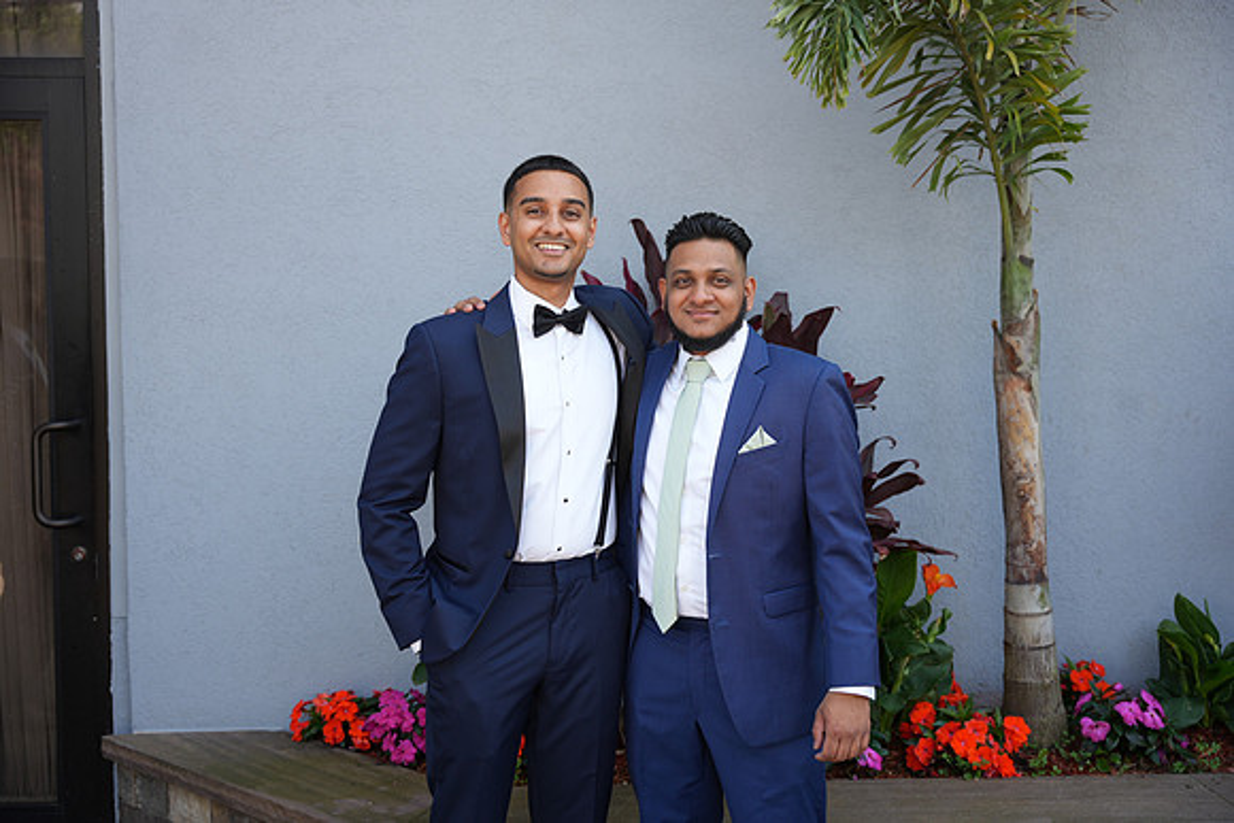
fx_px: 1443
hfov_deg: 46.3
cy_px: 412
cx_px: 617
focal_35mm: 42
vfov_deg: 31.8
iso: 125
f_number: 2.8
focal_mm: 42.1
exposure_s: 1/320
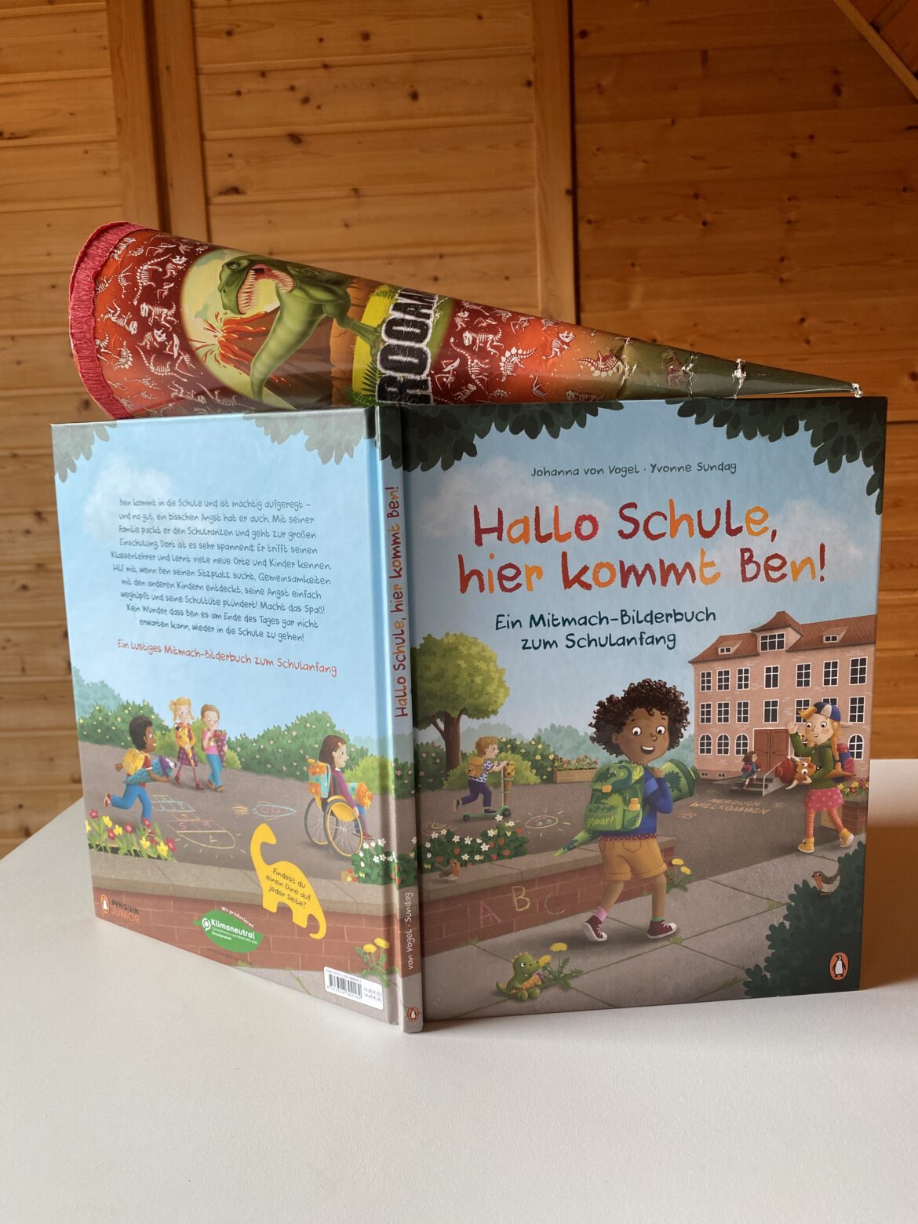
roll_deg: +1.8
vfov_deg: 67.3
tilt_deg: -6.0
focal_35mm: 26
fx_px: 919
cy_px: 612
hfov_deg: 53.1
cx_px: 459
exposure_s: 1/121
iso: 80
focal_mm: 4.25
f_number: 1.8
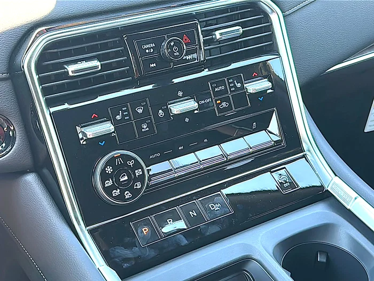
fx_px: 475
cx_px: 187
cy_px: 140
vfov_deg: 32.9
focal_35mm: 44
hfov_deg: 42.9
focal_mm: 6.86
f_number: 1.78
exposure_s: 1/152
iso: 125
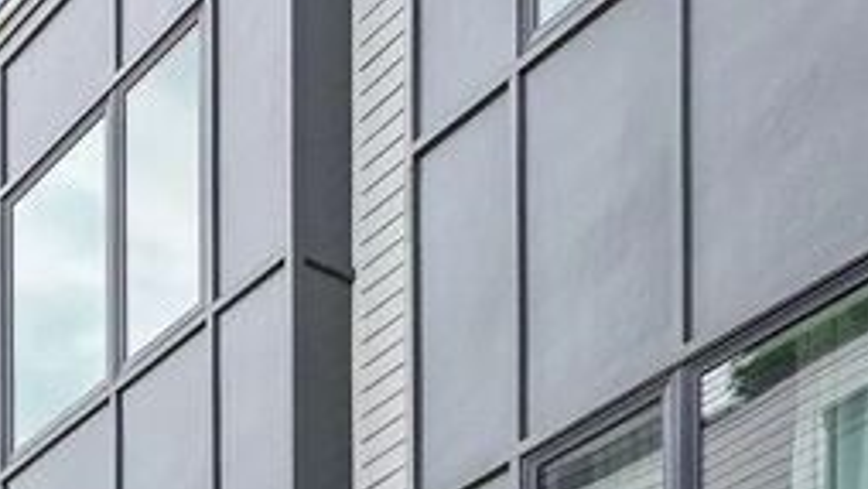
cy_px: 672
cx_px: -89
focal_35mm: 93
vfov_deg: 12.5
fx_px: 2141
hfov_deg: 21.7
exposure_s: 1/160
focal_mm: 22
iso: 200
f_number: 9
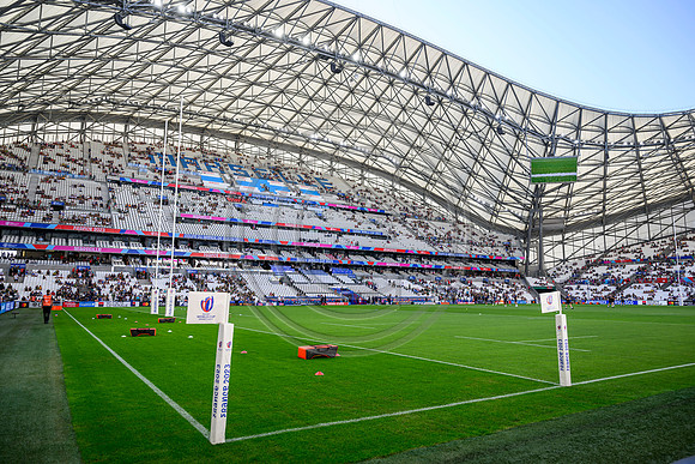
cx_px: 348
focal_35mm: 24
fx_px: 463
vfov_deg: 53.2
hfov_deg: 73.7
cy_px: 232
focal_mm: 24
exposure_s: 1/500
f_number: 3.2
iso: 160
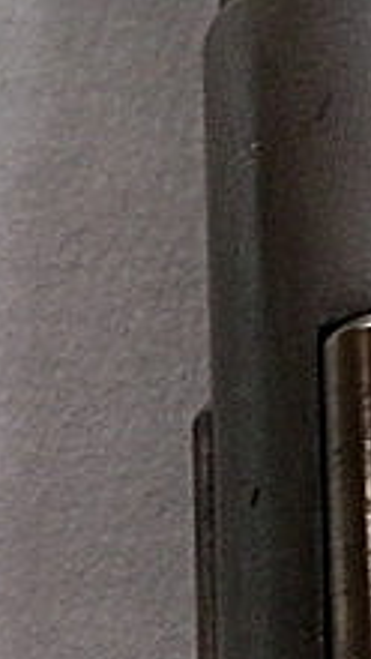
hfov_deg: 10.9
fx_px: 1938
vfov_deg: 19.0
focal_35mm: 111
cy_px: 548
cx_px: 347
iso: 250
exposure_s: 1/60
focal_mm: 6.3
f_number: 3.1
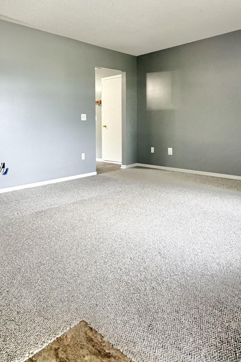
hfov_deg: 50.5
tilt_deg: -4.6
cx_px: 82
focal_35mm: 25
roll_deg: +0.2
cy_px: 167
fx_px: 251
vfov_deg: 71.4
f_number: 2.2
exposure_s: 1/60
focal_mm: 2.22
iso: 320
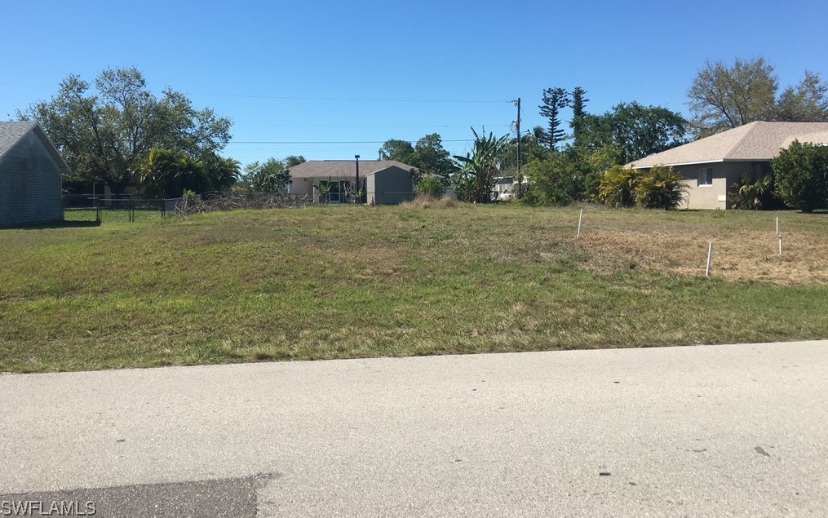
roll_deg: +0.5
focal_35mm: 31
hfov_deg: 61.2
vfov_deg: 40.5
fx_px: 700
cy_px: 213
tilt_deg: -2.1
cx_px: 414
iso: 25
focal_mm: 4.15
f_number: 2.2
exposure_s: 1/1637
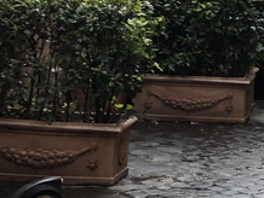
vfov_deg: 9.3
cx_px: 443
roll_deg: +1.3
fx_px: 1176
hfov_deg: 12.0
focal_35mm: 154
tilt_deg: +5.0
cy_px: -147
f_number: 1.8
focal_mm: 4
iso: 20
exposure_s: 1/302
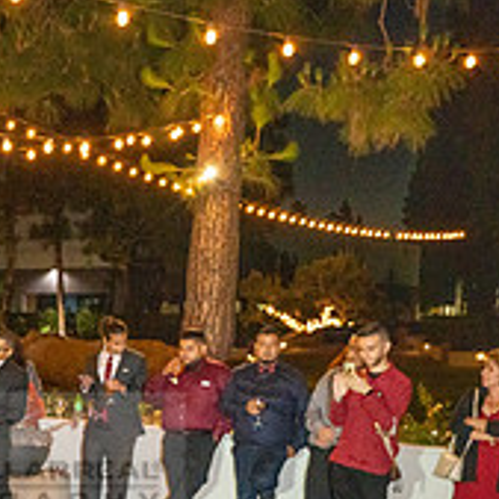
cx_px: -65
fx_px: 1142
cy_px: 462
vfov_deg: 23.9
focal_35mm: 70
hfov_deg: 23.0
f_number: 2.8
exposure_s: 1/125
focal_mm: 24
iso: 3200
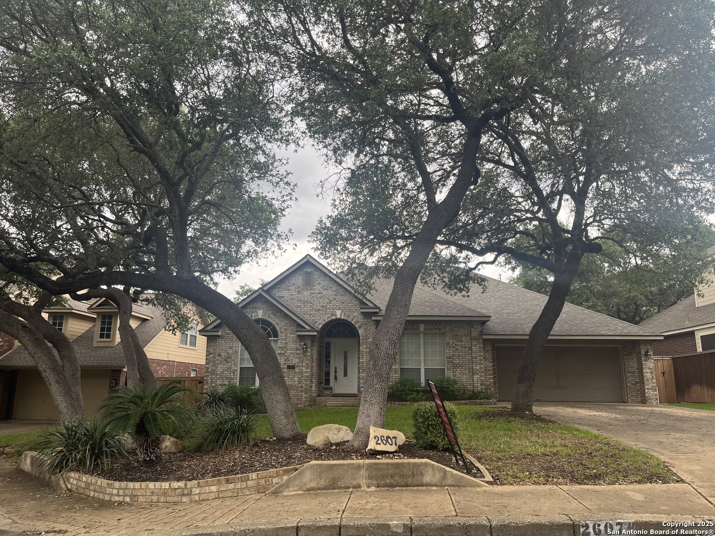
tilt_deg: +12.4
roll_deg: +0.7
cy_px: 268
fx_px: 537
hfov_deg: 67.3
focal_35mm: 26
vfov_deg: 53.1
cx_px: 358
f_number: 1.6
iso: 50
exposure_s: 1/475
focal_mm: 5.1
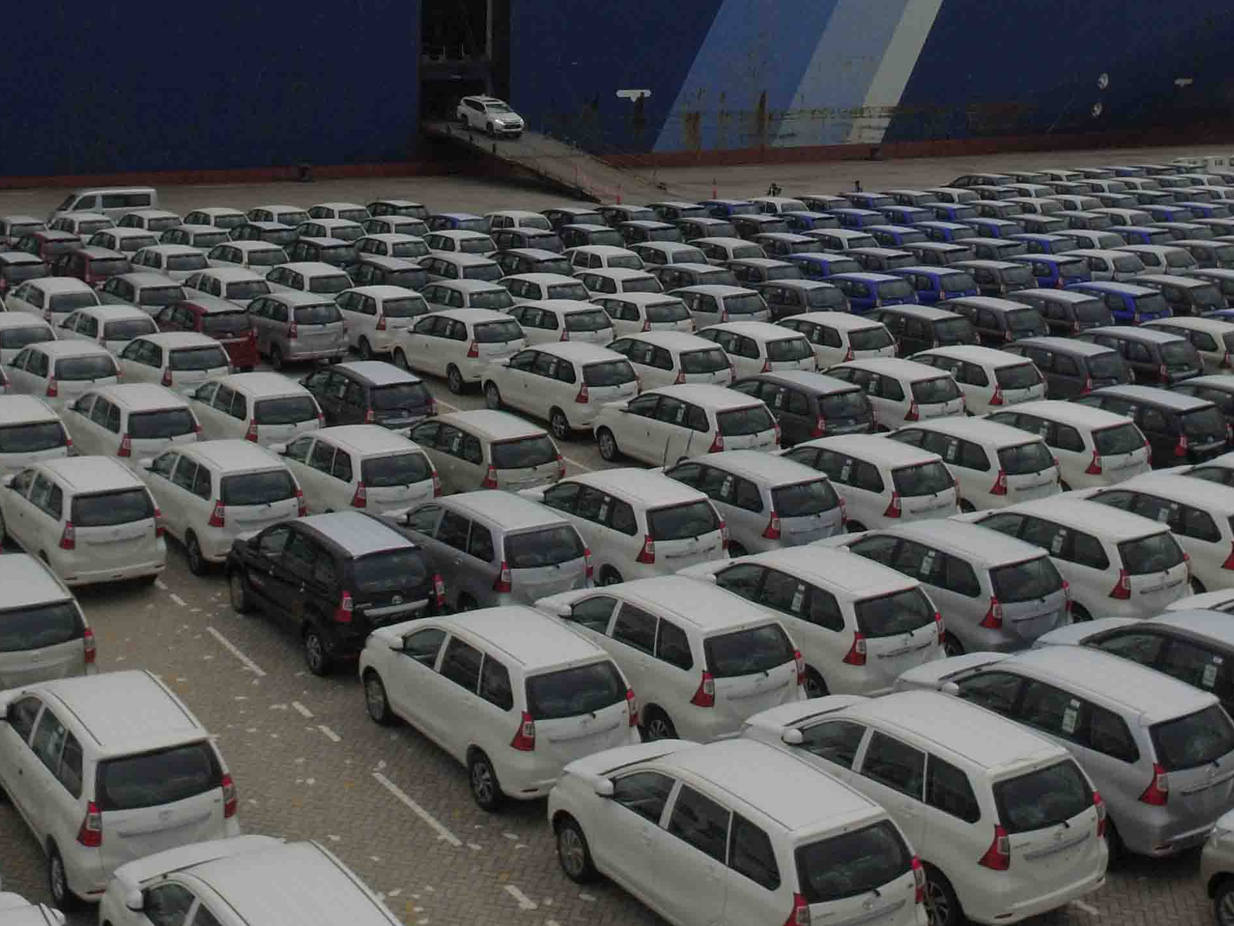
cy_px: 17
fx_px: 1497
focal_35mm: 42
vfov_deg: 31.9
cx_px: 593
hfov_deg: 44.8
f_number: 2.8
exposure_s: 1/219
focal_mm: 3.61
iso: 100
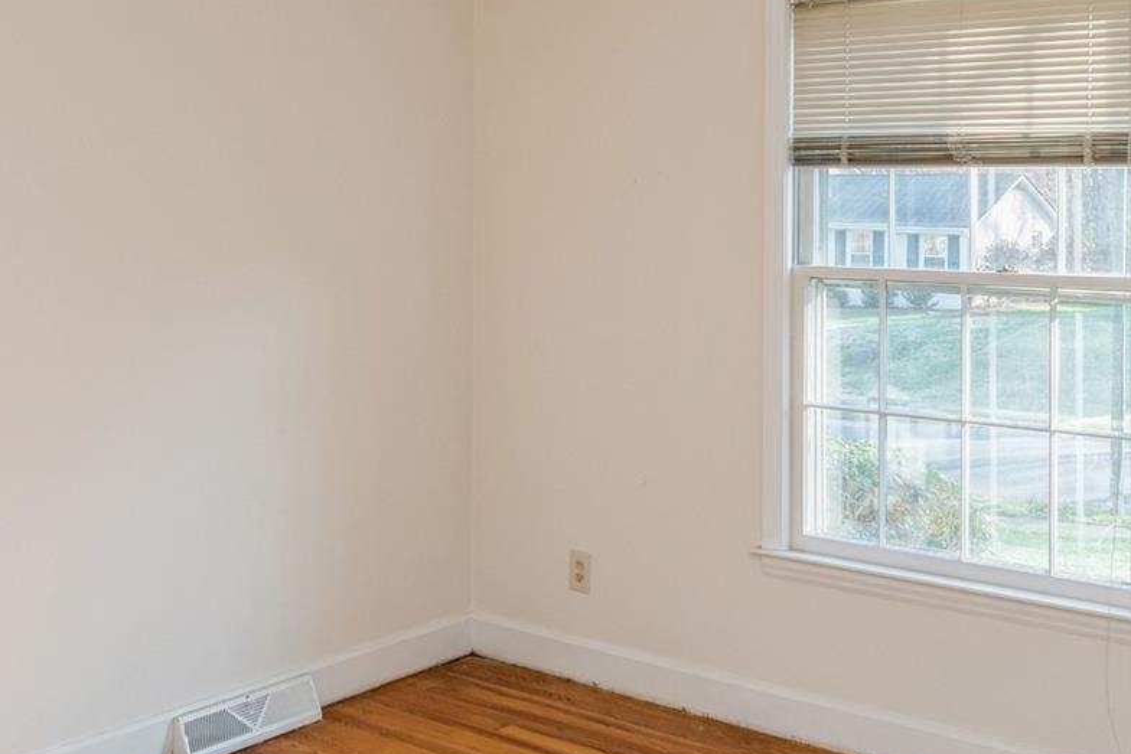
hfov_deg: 41.9
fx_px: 1477
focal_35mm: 47
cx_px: 566
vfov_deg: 28.1
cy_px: 164
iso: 320
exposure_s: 1/40
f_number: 8
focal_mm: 18
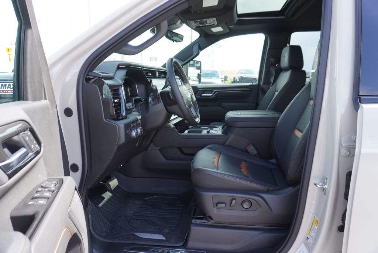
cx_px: 189
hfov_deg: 73.7
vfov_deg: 53.2
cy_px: 126
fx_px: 252
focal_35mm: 24
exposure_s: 1/80
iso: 100
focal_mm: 16
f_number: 4.5
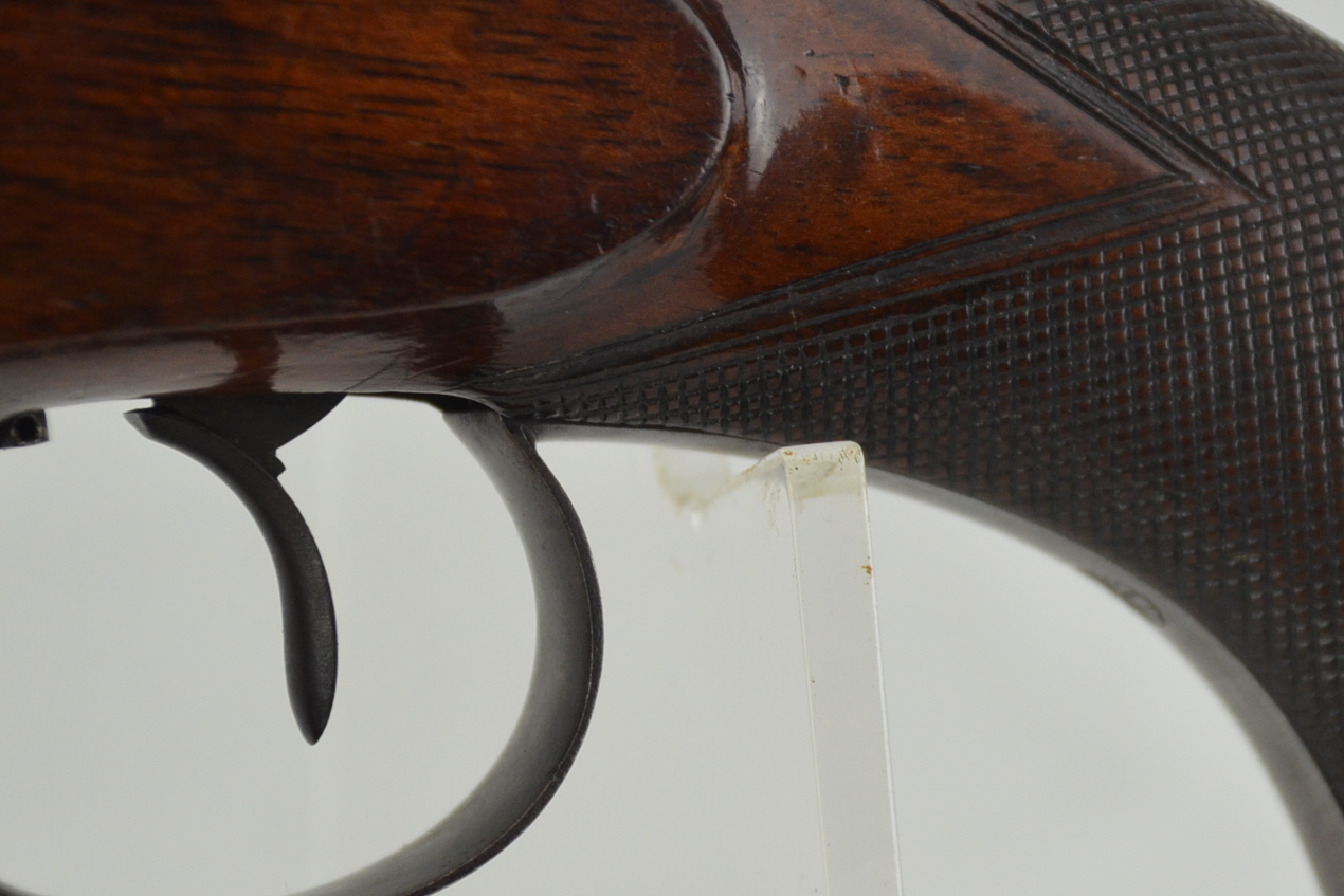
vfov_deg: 4.5
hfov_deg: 6.7
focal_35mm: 305
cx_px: 1013
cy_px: 586
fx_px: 11386
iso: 800
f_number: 5.6
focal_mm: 105
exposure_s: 1/200
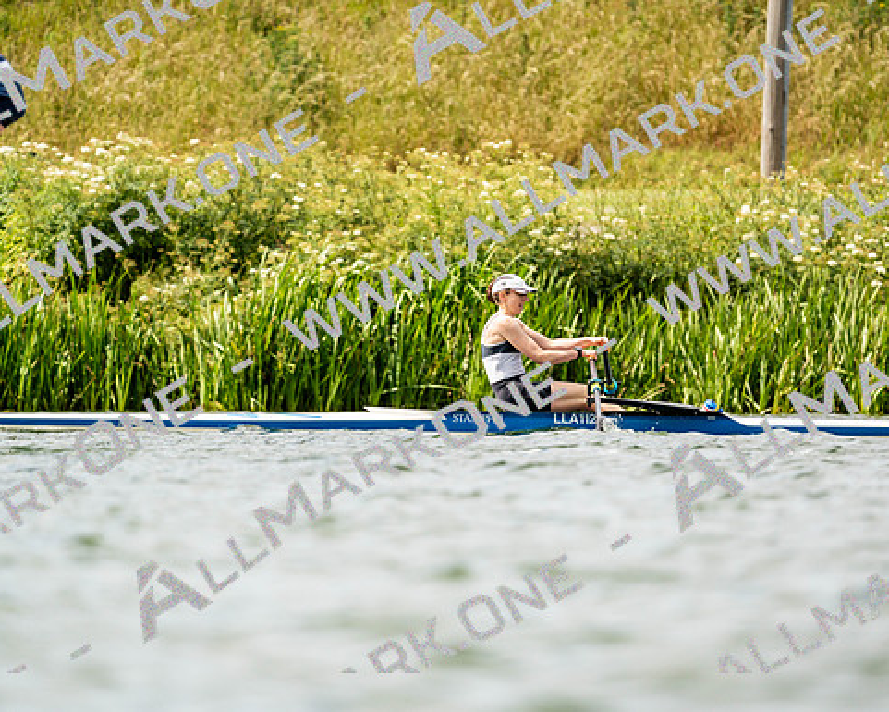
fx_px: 17869
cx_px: 512
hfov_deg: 2.8
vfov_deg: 2.3
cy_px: 356
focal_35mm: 679
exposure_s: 1/2000
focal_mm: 600
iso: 320
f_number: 6.3
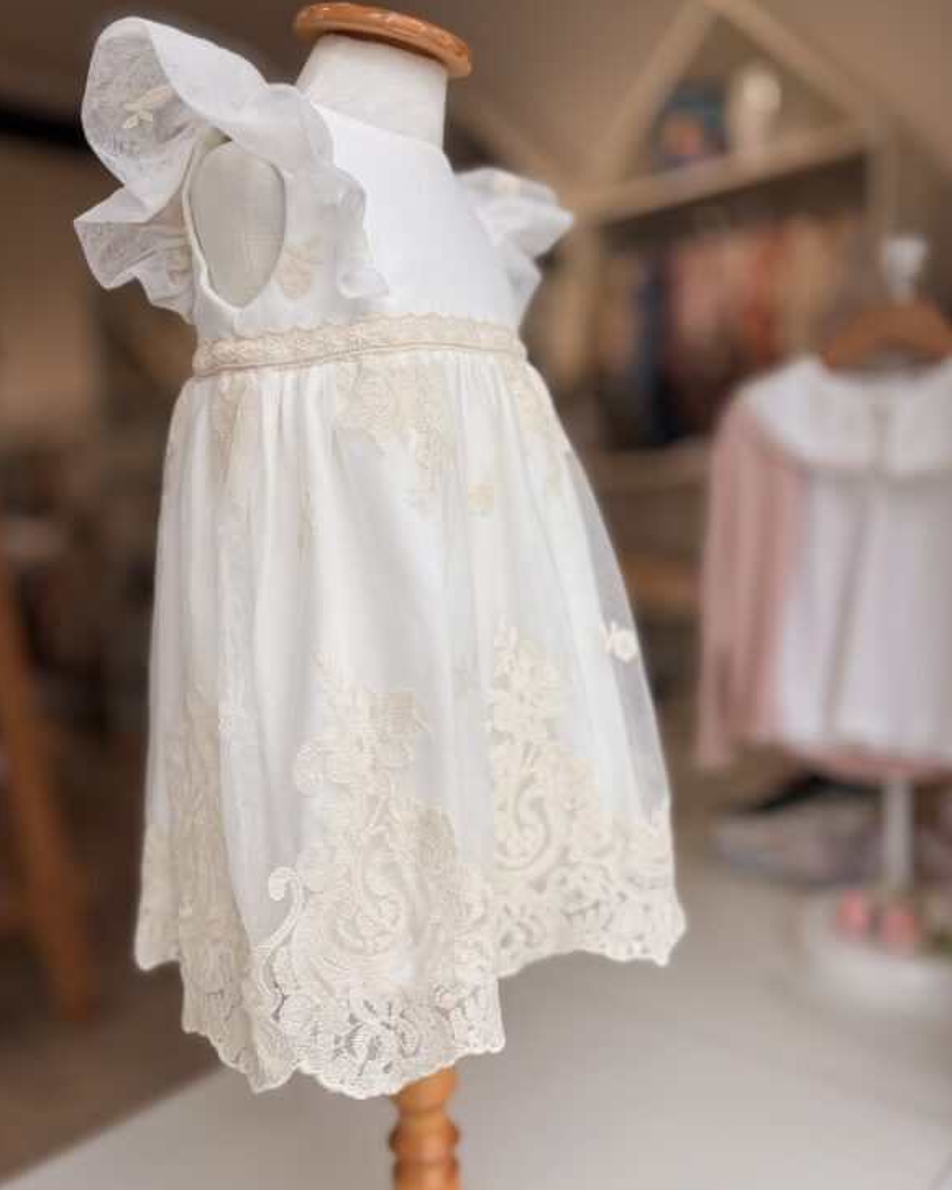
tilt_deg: -7.2
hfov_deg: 51.5
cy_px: 627
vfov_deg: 62.2
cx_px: 461
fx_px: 986
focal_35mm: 28
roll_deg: +2.6
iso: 50
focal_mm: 5.96
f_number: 1.6
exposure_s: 1/430
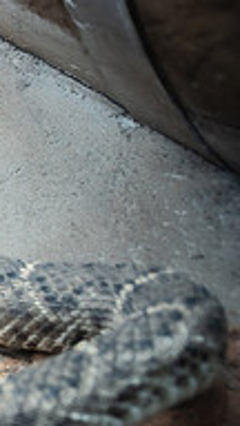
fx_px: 860
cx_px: -378
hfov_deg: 12.0
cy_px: 305
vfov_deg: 27.6
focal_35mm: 76
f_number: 2.8
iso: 640
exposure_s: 1/250
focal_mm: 24
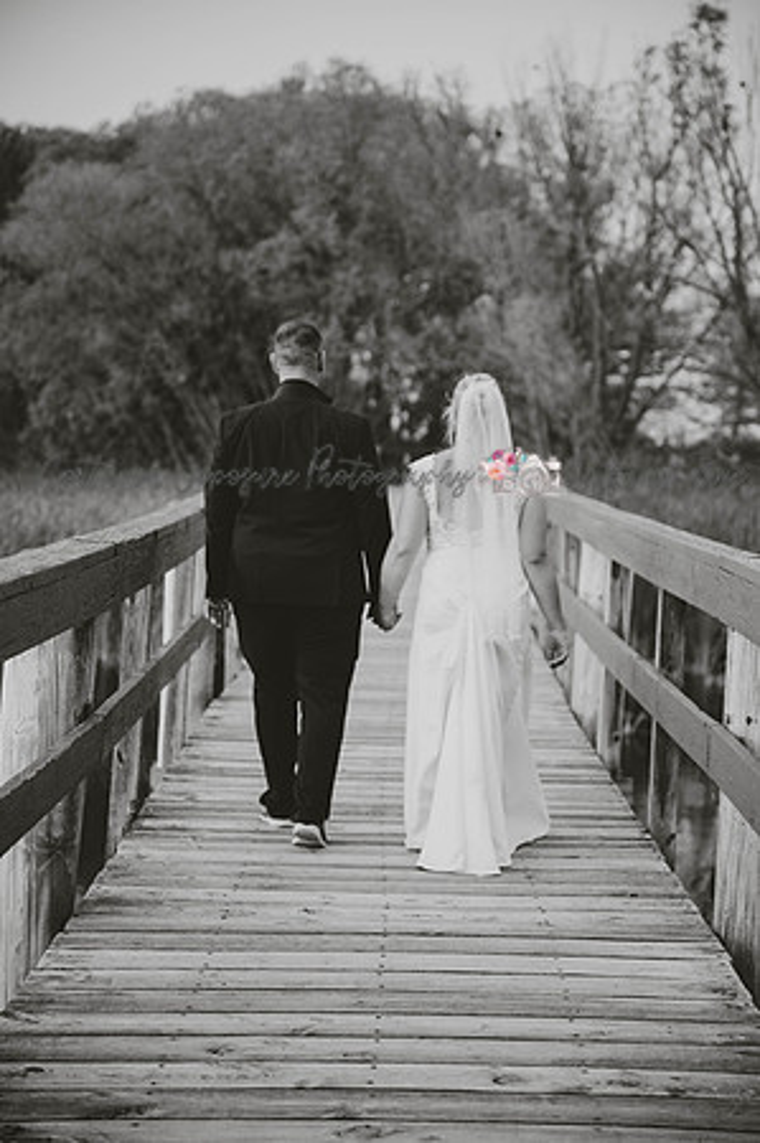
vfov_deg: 28.9
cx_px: 380
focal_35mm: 70
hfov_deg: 19.4
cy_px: 572
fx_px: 2222
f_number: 2.8
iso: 400
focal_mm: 70
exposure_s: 1/250
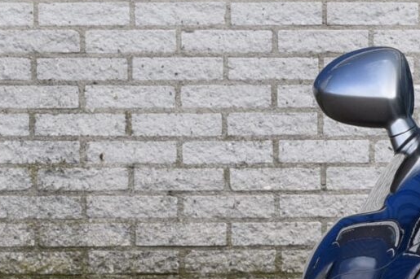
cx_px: 888
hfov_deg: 4.9
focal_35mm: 410
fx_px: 4787
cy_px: 138
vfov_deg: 3.3
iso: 280
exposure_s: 1/250
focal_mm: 55
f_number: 8
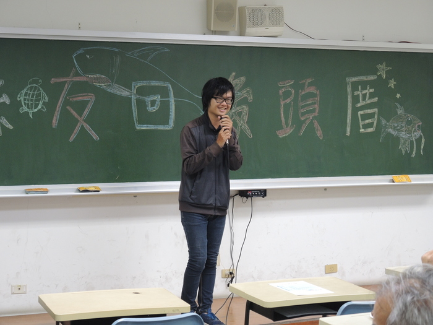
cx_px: 216
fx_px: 926
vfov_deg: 19.9
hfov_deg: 26.3
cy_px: 162
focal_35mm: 74
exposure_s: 1/30
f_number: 3.2
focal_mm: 15.9
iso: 400
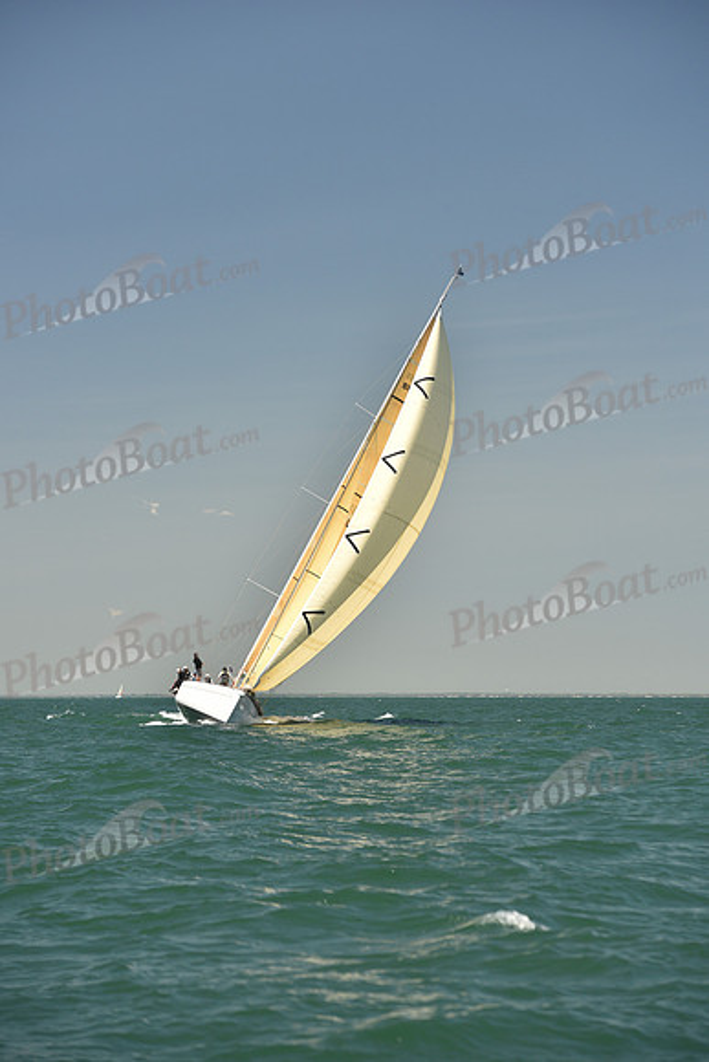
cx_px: 354
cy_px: 531
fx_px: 3011
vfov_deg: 20.0
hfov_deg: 13.4
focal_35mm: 102
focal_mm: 102
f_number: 4
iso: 250
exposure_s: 1/800
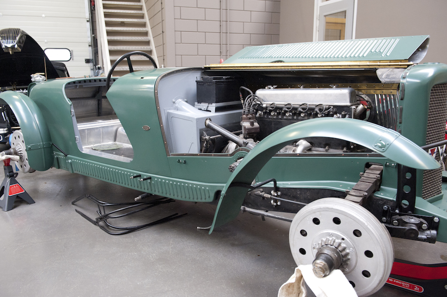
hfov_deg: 63.7
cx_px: 224
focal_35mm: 29
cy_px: 148
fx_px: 360
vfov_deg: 44.9
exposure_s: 1/60
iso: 3200
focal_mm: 29
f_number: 5
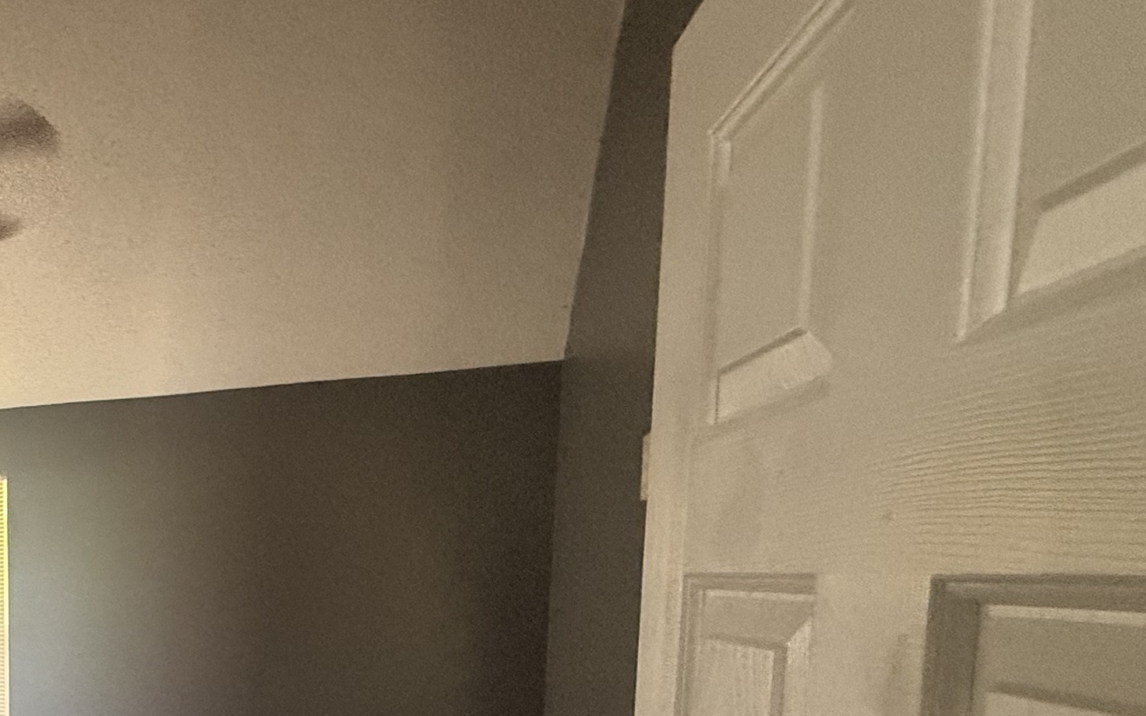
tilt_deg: -5.9
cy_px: 671
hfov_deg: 49.6
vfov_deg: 37.4
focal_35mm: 31
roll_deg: +0.0
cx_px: -5
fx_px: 968
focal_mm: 2.22
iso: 500
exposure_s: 1/60
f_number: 2.2
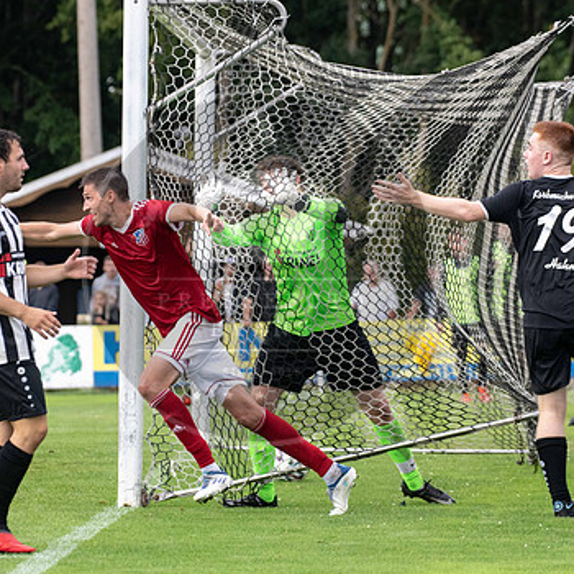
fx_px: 5290
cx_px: 261
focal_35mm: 282
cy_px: 266
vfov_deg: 6.2
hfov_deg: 6.2
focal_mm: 200
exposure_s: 1/1600
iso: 1600
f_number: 5.6
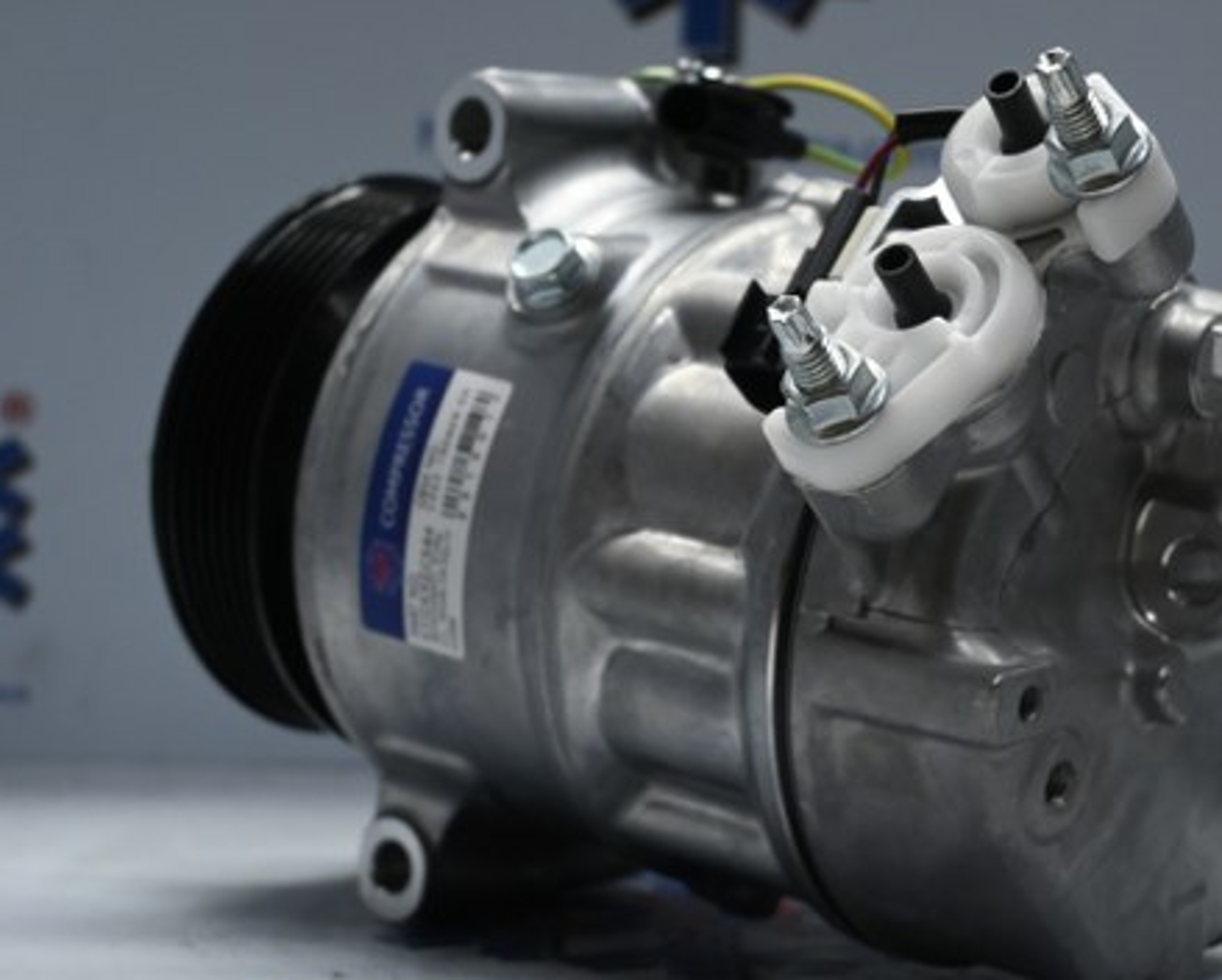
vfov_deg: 18.6
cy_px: 490
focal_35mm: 83
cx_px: 724
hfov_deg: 23.1
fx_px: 2991
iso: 800
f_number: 6
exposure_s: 1/60
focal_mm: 43
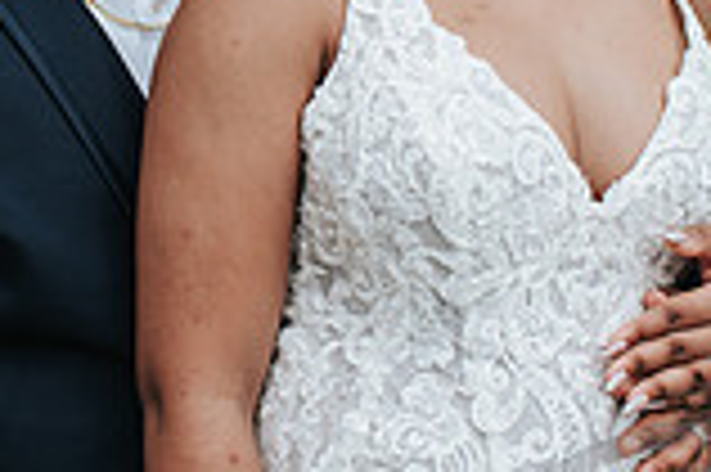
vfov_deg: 13.4
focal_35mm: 100
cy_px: -63
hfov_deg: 20.4
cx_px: 243
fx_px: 1973
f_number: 2.8
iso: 1000
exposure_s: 1/1250
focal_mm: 35
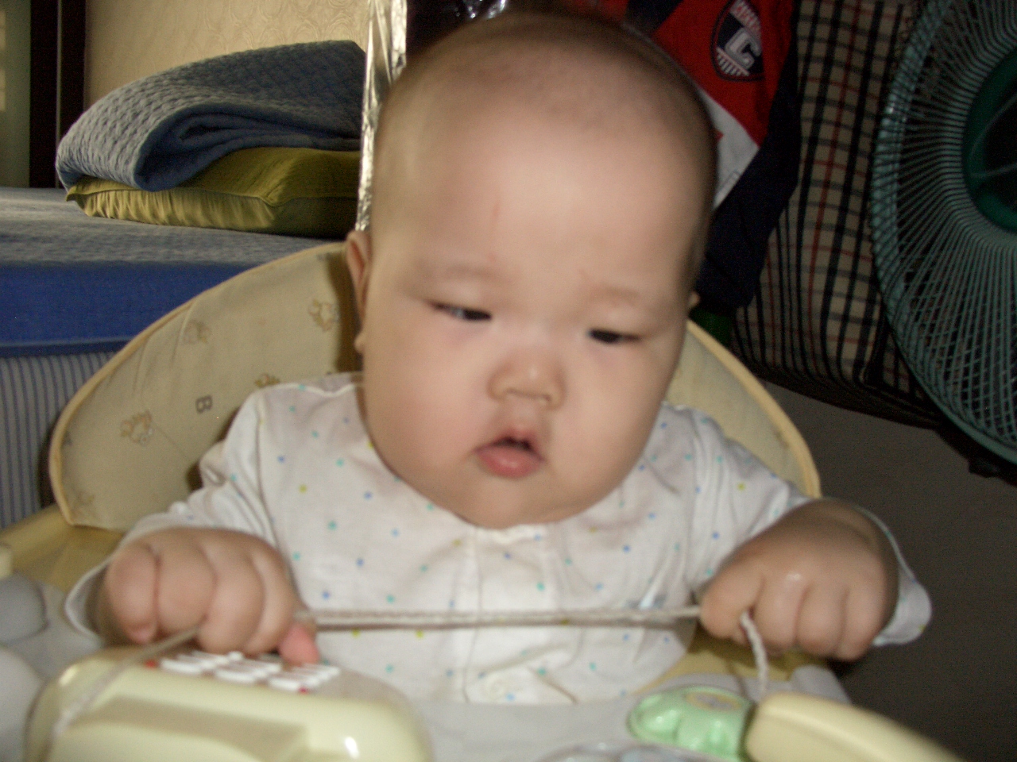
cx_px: 508
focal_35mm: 33
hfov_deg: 55.4
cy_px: 381
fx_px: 970
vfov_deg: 42.9
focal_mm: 7.1
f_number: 2.8
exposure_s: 1/60
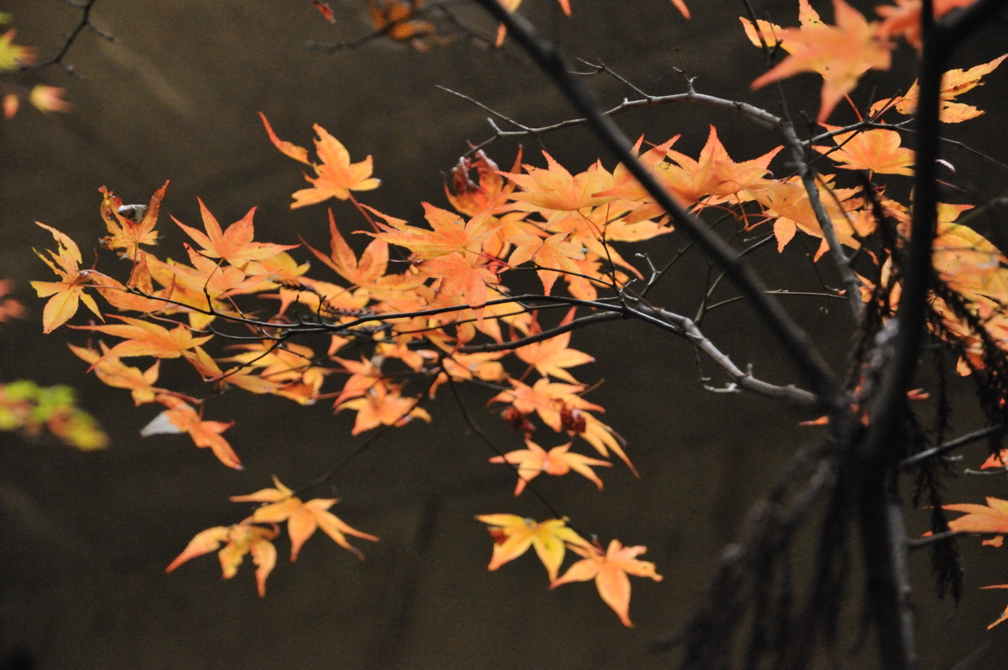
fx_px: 3566
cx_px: 504
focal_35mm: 128
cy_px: 335
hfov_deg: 16.1
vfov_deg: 10.7
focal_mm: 85
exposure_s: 1/250
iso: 3200
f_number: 5.6
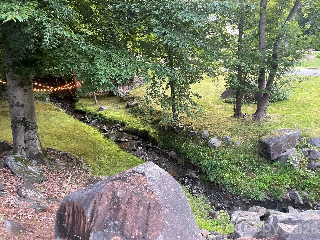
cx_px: 160
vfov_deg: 53.1
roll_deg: +5.8
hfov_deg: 67.3
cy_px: 120
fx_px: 240
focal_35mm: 26
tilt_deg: -13.9
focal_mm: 4.2
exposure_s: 1/60
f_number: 1.6
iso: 500
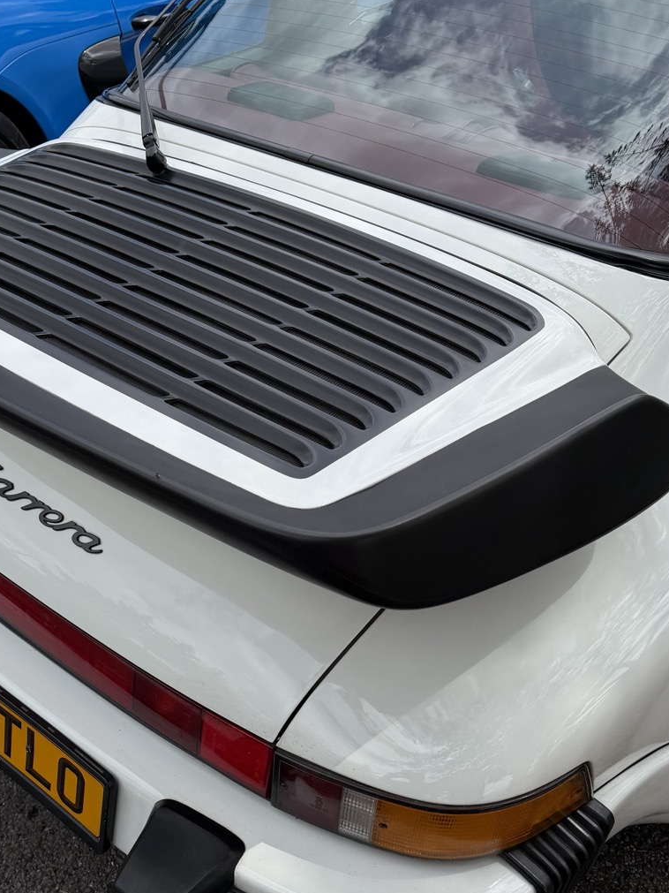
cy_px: 546
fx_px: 979
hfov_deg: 37.0
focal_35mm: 38
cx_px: 181
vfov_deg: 48.6
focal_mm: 6.76
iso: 100
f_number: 1.78
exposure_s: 1/5714
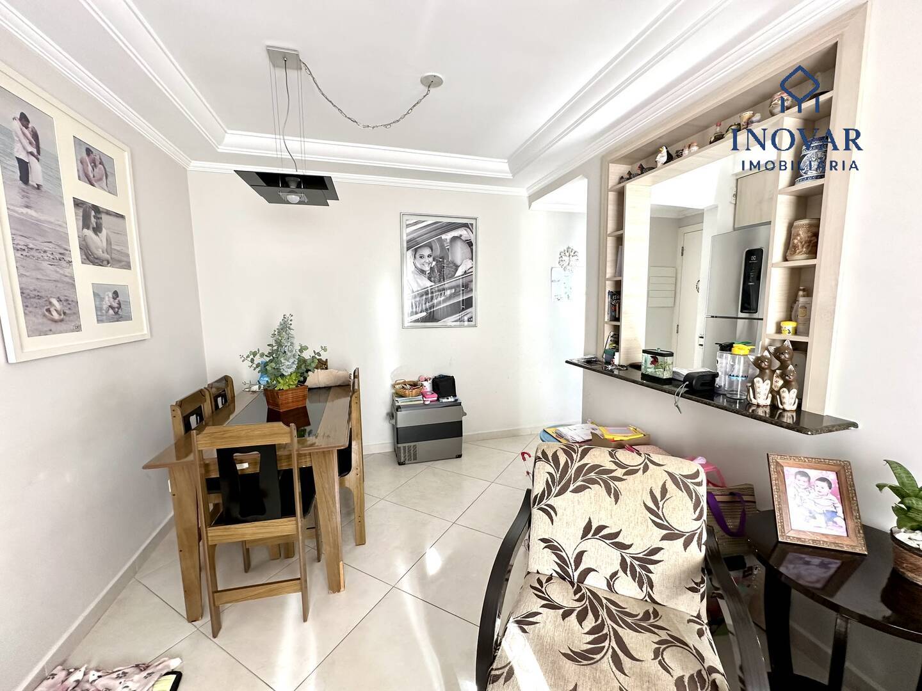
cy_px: 346
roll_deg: -0.2
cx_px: 461
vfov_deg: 85.7
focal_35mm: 14
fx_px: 373
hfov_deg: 102.1
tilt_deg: -7.6
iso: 160
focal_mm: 2.22
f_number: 2.2
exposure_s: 1/99
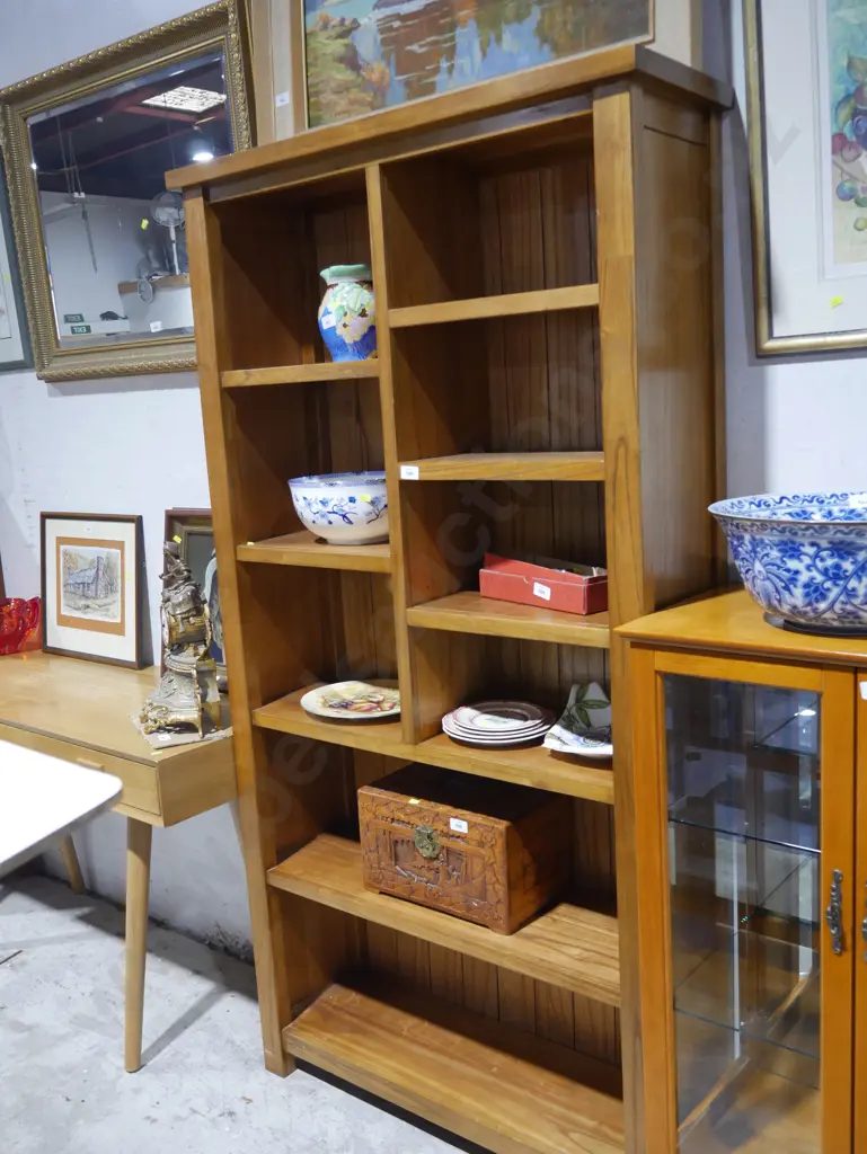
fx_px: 1068
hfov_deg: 44.2
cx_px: 434
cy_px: 577
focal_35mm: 32
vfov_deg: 56.8
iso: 800
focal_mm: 16
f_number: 3.6
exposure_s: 1/60
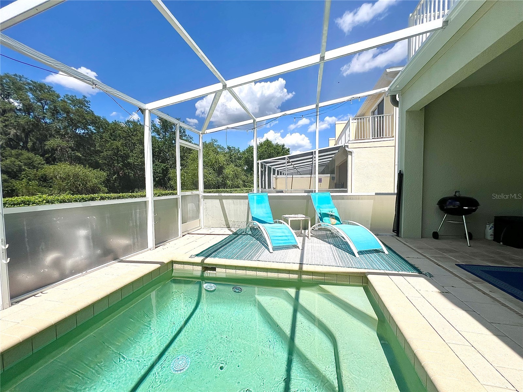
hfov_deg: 106.2
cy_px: 196
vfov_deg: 89.9
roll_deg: +1.1
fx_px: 196
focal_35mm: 13
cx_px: 262
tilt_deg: -2.5
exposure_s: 1/2179
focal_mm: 1.57
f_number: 1.8
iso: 32
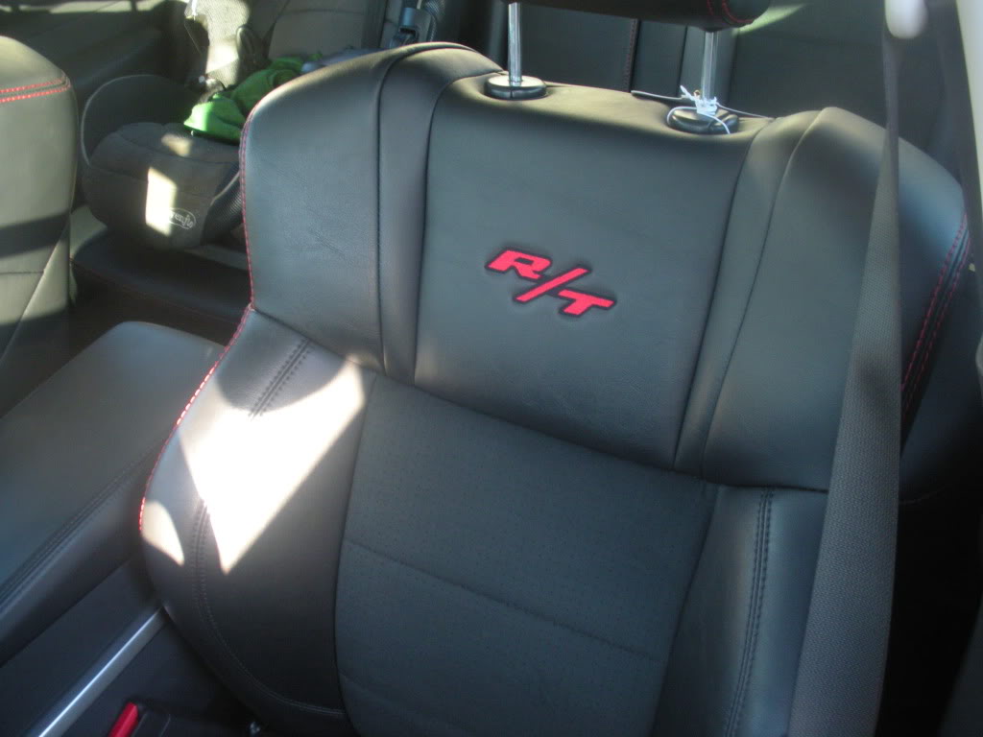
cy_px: 368
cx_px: 492
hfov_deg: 51.4
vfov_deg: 39.7
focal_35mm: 36
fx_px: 1022
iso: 234
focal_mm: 6.3
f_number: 3.5
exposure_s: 1/62
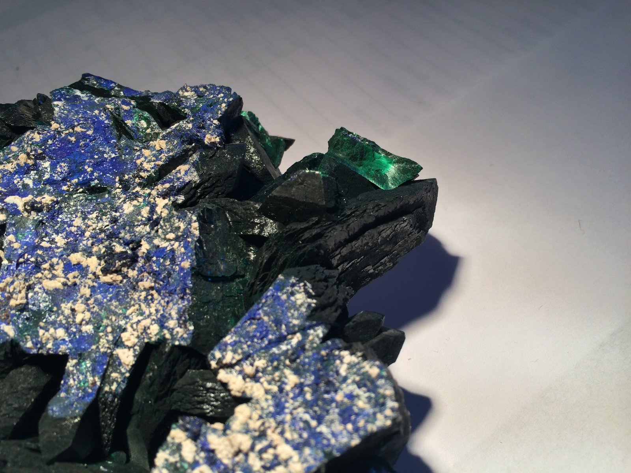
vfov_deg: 48.2
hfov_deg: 61.7
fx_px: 529
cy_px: 236
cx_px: 316
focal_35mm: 29
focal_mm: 4.15
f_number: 2.2
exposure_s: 1/120
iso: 40
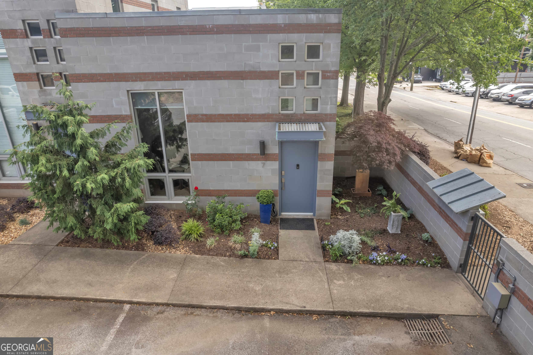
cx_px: 266
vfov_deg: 57.2
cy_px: 178
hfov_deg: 78.6
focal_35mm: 22
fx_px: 326
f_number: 2.8
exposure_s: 1/25
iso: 100
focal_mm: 8.38
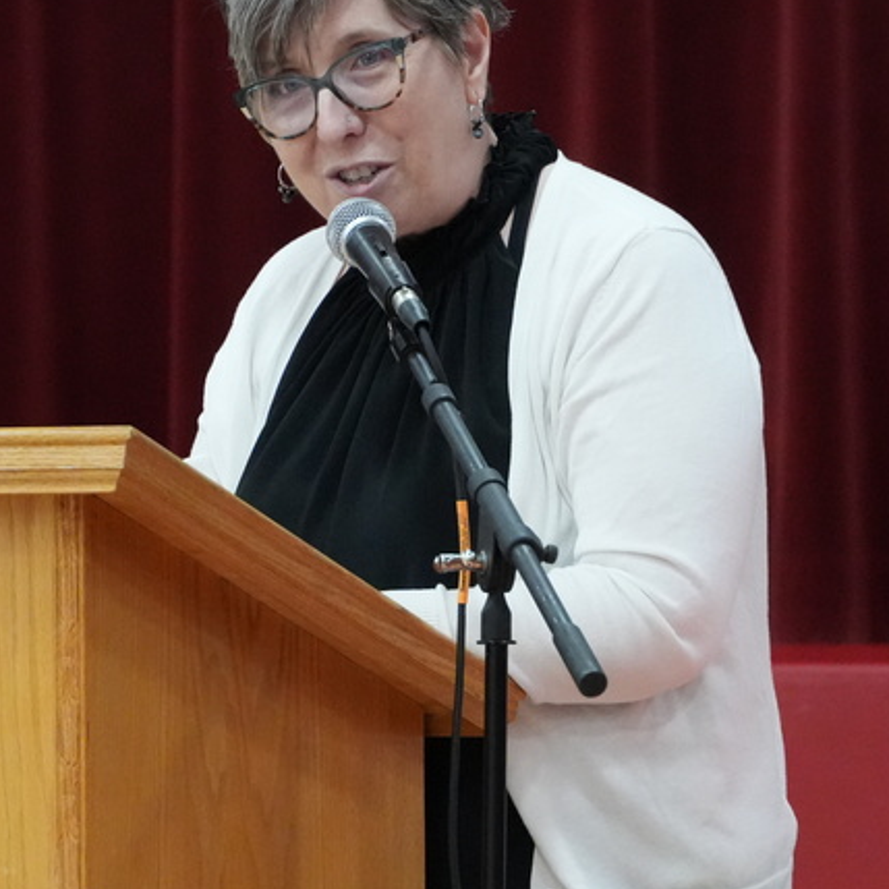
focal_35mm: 277
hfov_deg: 6.3
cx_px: 472
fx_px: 8049
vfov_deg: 6.3
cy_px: 347
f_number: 5.6
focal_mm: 91
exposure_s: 1/250
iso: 5000
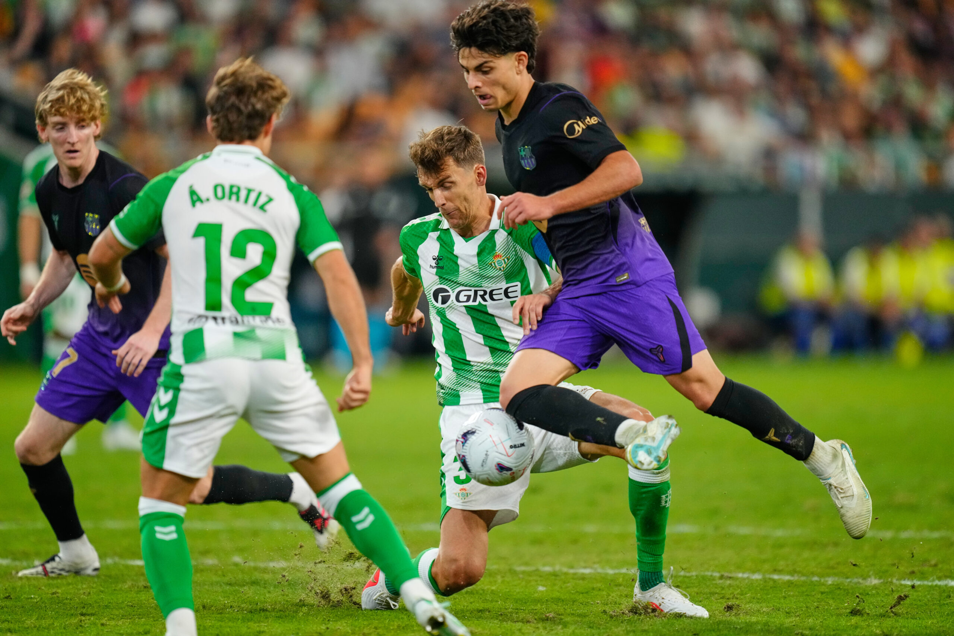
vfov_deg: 3.4
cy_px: 318
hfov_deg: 5.2
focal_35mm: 400
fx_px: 10600
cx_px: 477
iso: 3200
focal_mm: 400
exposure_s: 1/1600
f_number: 2.8
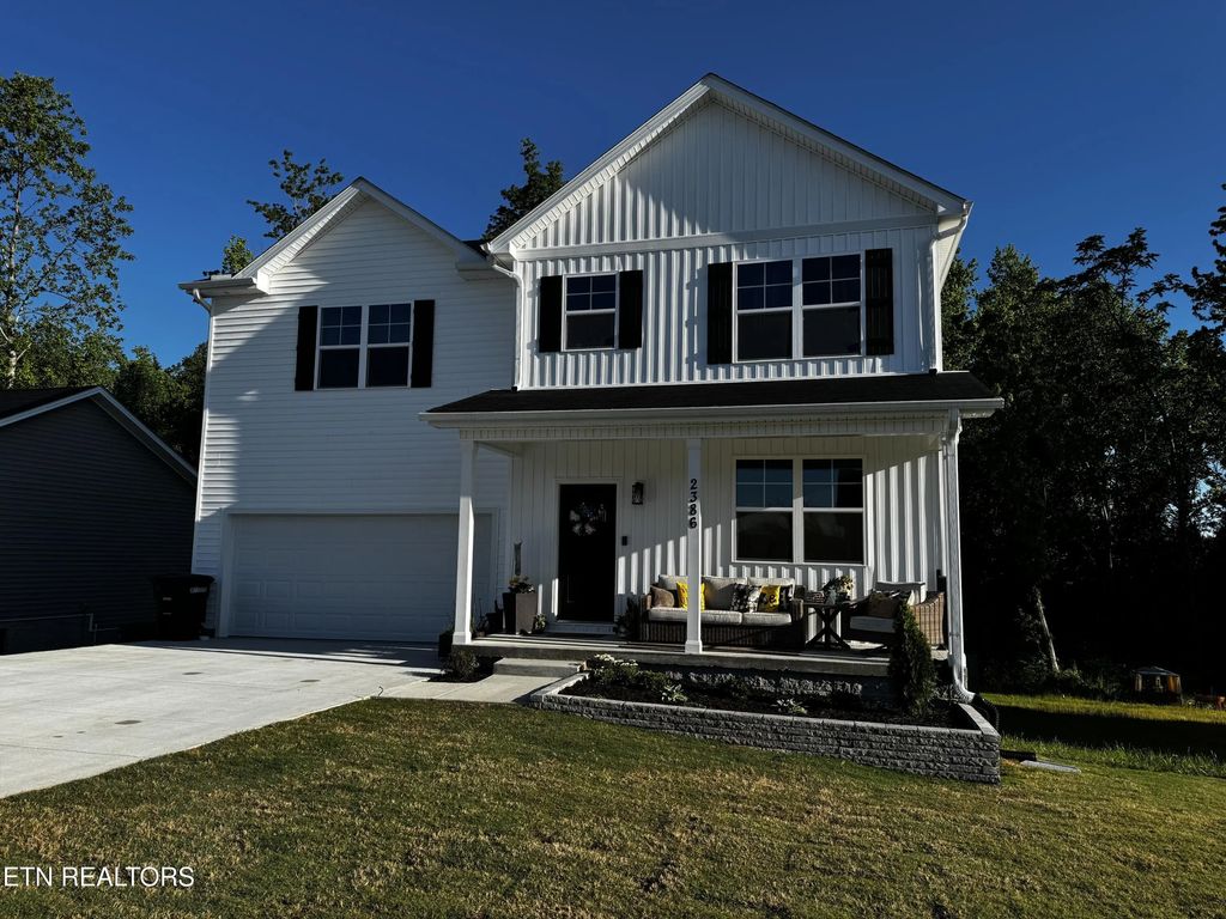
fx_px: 850
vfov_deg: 56.8
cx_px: 613
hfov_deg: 71.6
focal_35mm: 24
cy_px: 460
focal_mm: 6.76
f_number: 1.78
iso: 80
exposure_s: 1/3413
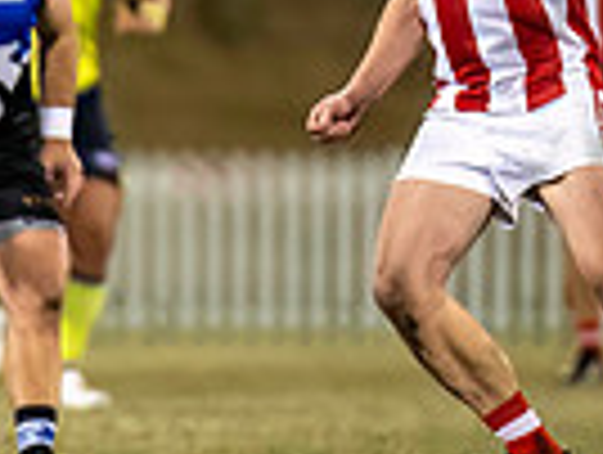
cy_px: 179
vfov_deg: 0.9
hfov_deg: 1.2
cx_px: -502
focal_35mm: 1631
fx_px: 28462
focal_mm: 300
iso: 2500
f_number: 2.8
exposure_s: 1/1250
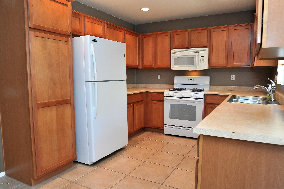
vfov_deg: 49.5
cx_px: 142
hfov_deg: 69.4
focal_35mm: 26
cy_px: 94
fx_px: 205
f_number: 8
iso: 1000
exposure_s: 1/30
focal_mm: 26
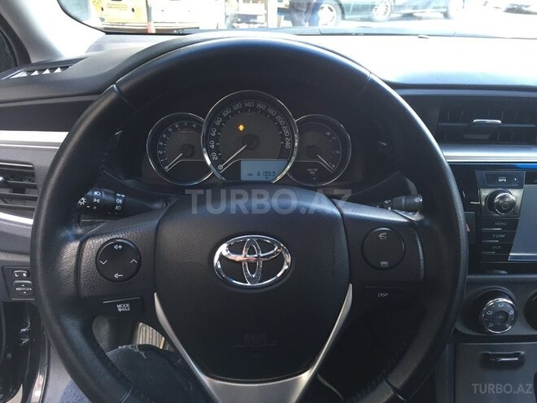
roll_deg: -0.5
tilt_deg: -28.0
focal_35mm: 29
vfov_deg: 48.2
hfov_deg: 61.7
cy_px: 202
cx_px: 268
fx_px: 450
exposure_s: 1/33
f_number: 2.2
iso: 64
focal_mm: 4.15
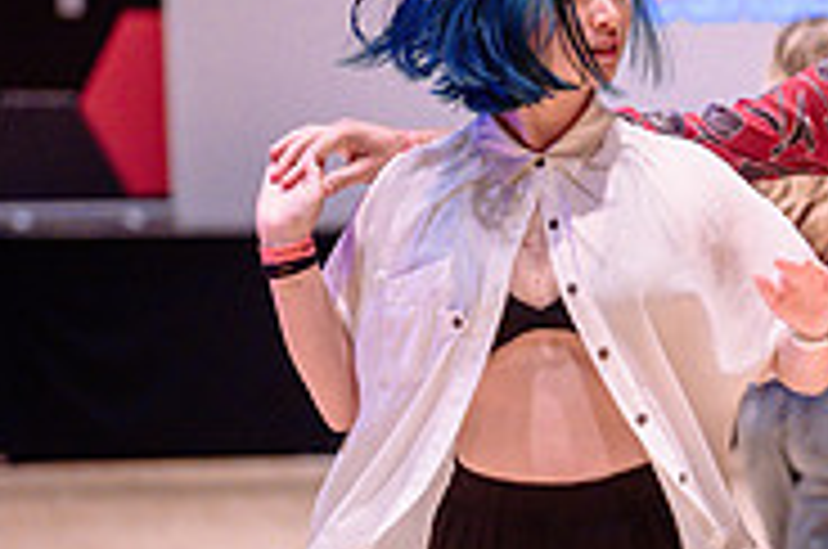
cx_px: 1047
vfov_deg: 7.2
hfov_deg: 10.7
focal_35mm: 188
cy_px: 603
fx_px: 4316
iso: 1600
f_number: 1.4
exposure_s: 1/200
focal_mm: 50
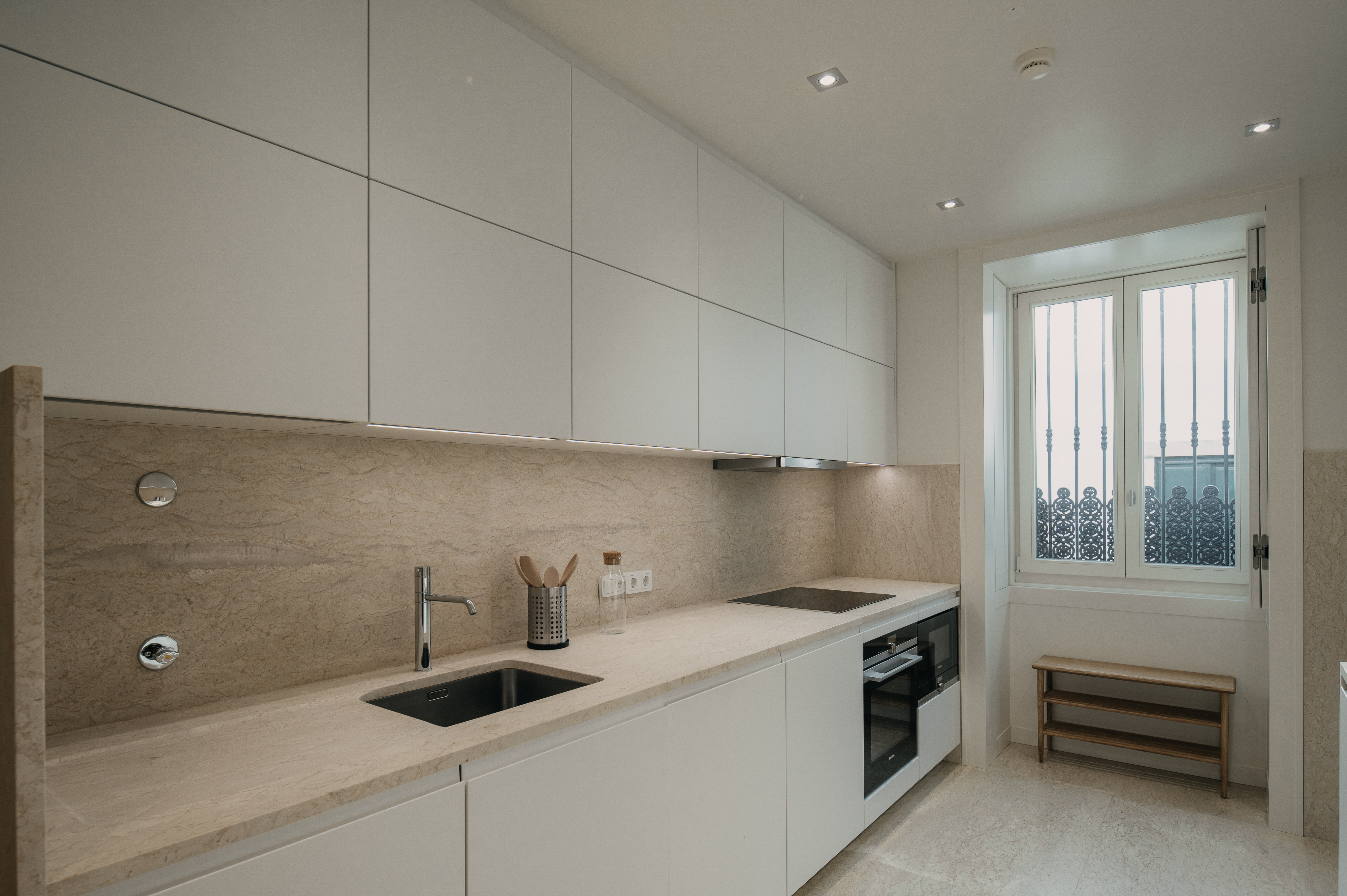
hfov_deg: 86.9
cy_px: 448
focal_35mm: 19
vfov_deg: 64.5
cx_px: 674
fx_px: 710
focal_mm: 19
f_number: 8
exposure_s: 1/40
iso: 200
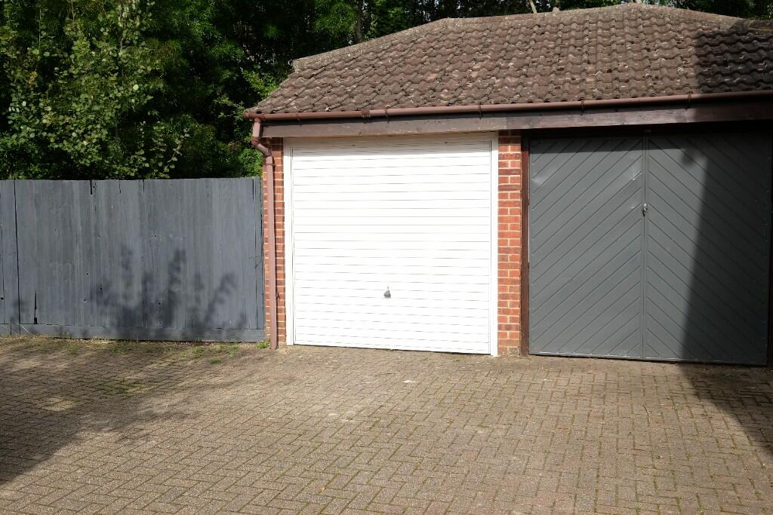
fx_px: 709
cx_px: 386
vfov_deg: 40.0
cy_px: 258
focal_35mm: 33
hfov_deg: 57.2
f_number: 5.6
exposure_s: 1/500
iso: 200
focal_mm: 21.9
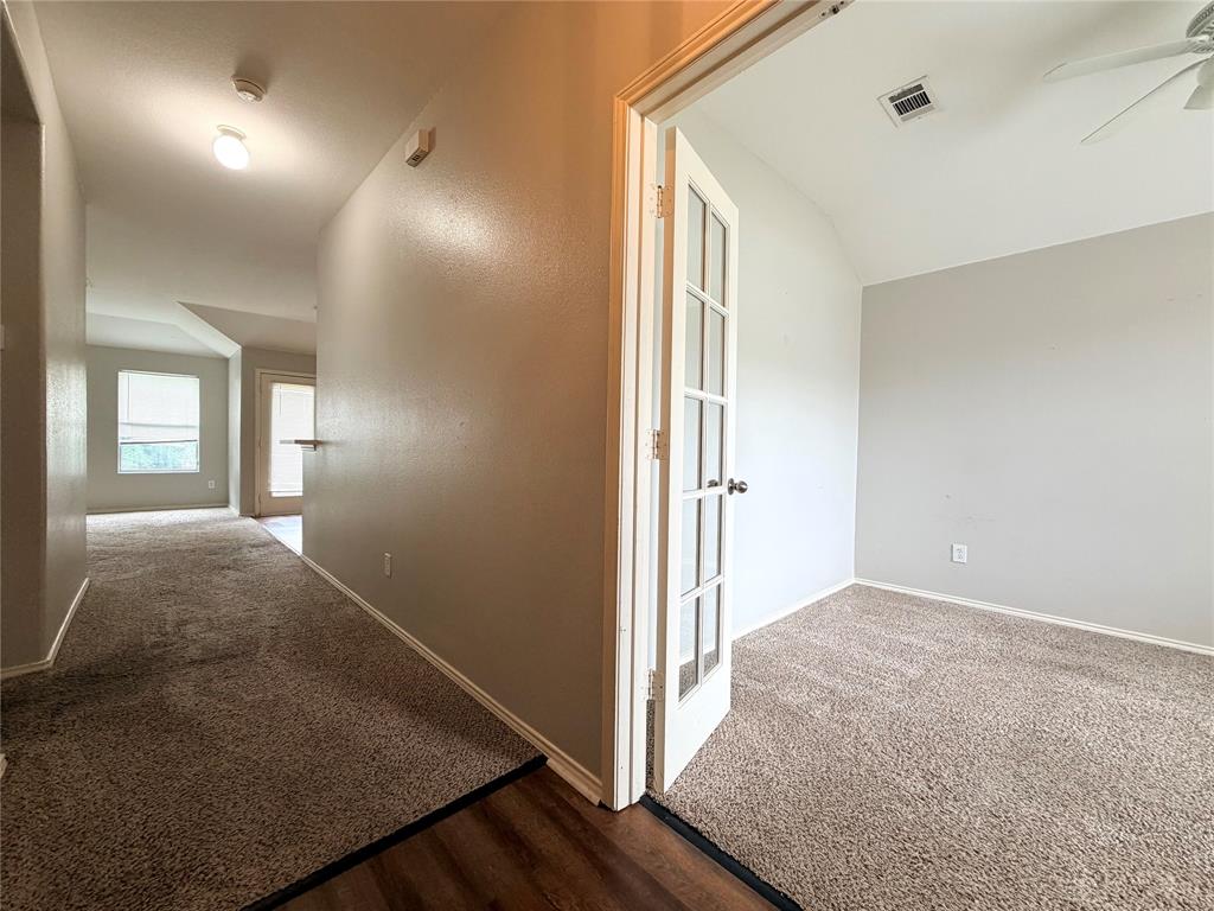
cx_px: 607
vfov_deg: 85.7
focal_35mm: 14
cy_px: 456
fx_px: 491
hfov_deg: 102.1
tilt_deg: -1.5
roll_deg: -0.6
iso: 160
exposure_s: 1/60
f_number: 2.2
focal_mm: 2.22
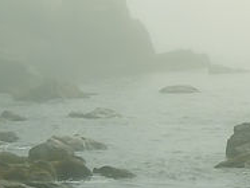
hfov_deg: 11.3
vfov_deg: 8.5
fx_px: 1258
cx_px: 75
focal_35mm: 174
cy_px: 56
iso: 80
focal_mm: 6
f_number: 8
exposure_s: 1/640
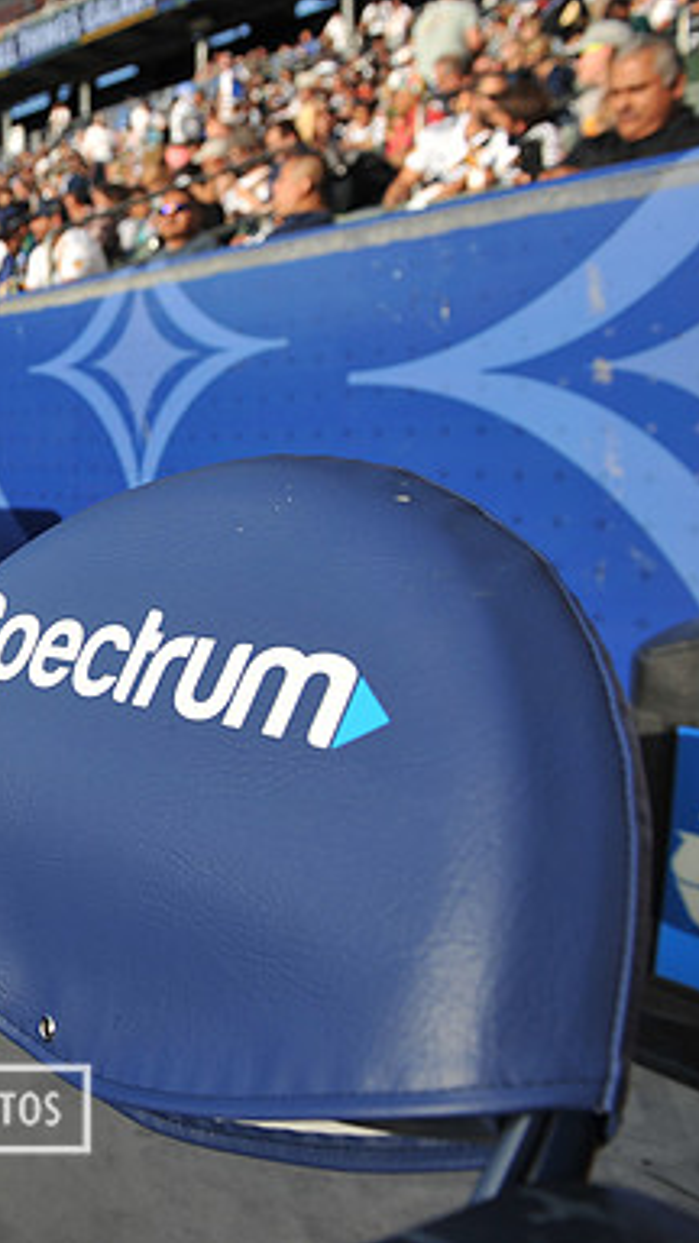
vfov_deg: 52.8
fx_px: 1252
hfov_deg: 27.5
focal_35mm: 38
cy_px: 622
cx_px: -139
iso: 250
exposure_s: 1/1600
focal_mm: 24
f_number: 4.5
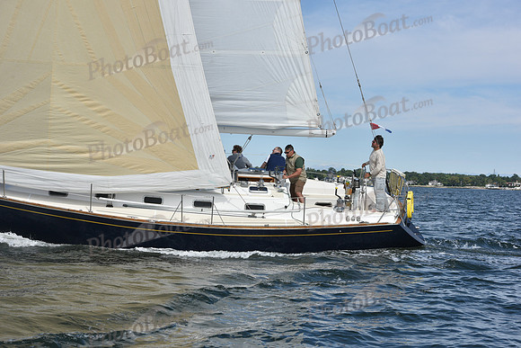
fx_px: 1013
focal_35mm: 70
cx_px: 260
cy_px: 174
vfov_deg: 19.5
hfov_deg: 28.8
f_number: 10
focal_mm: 70
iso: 320
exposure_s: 1/1000
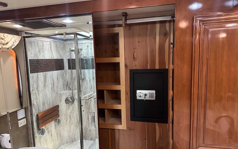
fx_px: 169
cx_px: 119
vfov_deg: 47.6
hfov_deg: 70.4
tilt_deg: -8.0
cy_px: 79
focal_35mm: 26
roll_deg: +2.0
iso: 500
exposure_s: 1/60
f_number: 1.78
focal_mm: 6.86
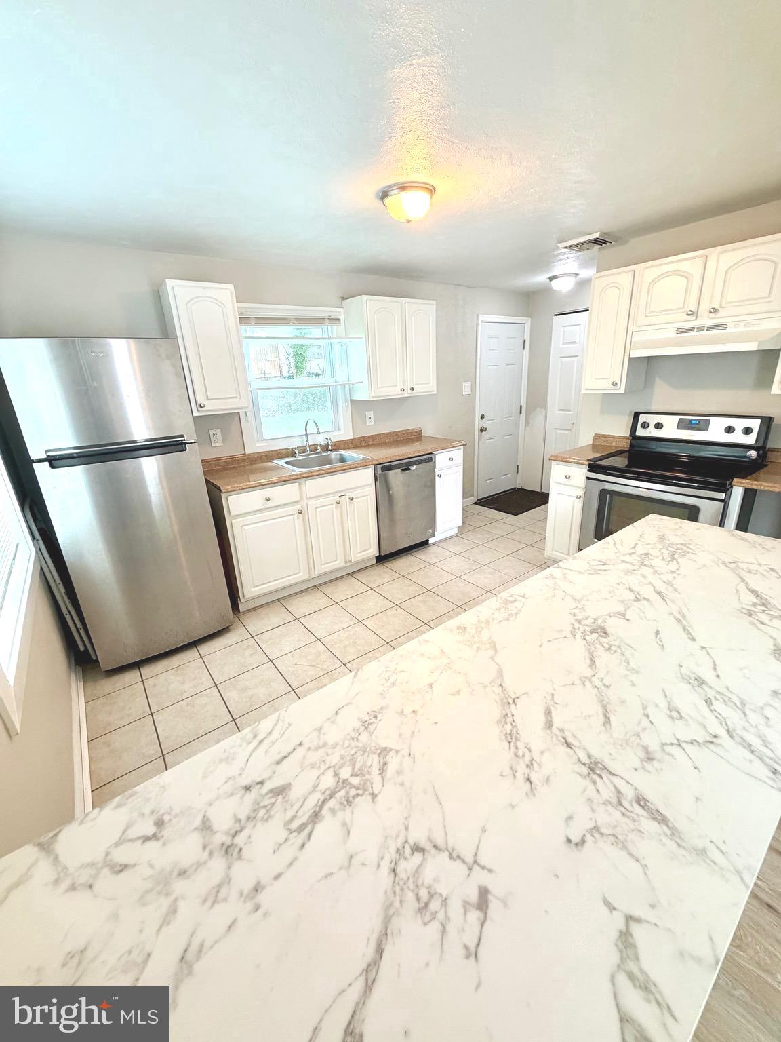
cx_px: 390
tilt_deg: -19.4
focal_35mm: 14
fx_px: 421
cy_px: 521
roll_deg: +2.3
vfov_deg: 102.1
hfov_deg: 85.7
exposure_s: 1/60
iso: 320
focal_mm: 2.22
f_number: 2.2
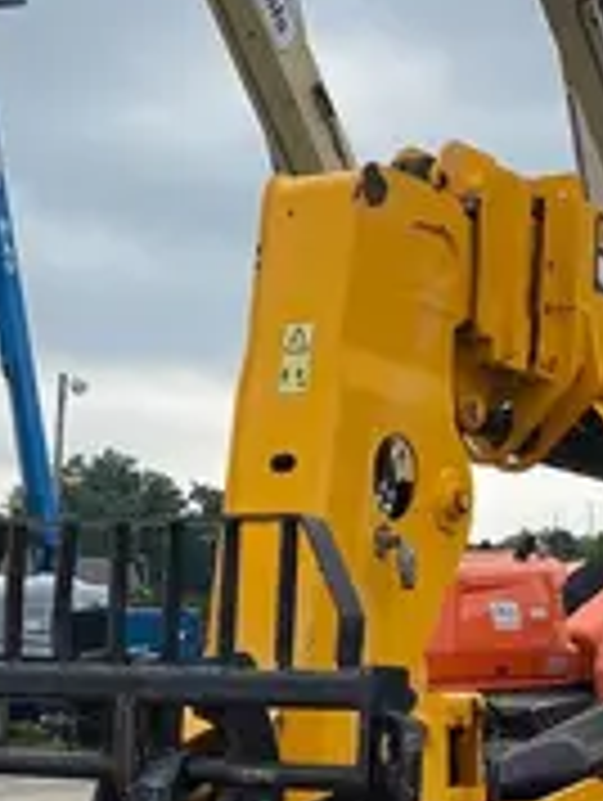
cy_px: 830
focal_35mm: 107
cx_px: 346
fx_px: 2479
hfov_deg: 13.9
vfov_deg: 17.8
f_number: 1.8
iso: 32
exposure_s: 1/2315
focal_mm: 4.25
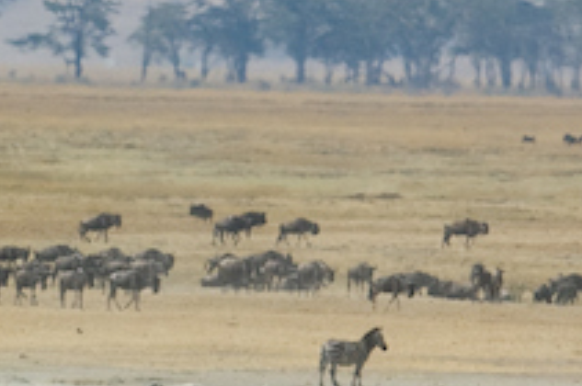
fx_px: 17207
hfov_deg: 1.9
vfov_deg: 1.3
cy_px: 156
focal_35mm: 1066
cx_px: -80
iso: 200
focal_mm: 150
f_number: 9
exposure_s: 1/500
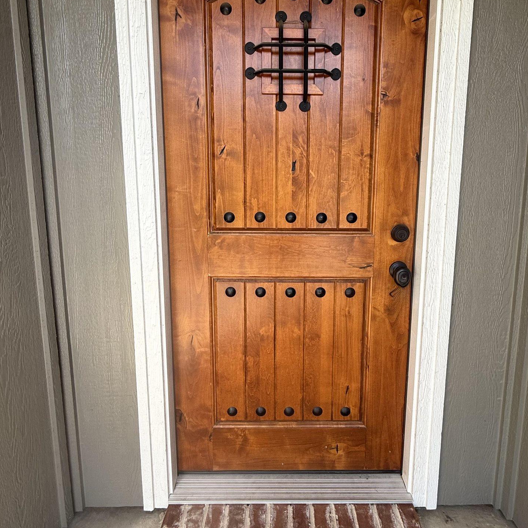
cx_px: 287
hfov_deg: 74.7
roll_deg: -0.6
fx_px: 345
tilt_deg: -7.7
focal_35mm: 20
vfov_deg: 73.7
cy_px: 202
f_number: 2.2
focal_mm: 2.22
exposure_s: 1/172
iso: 50
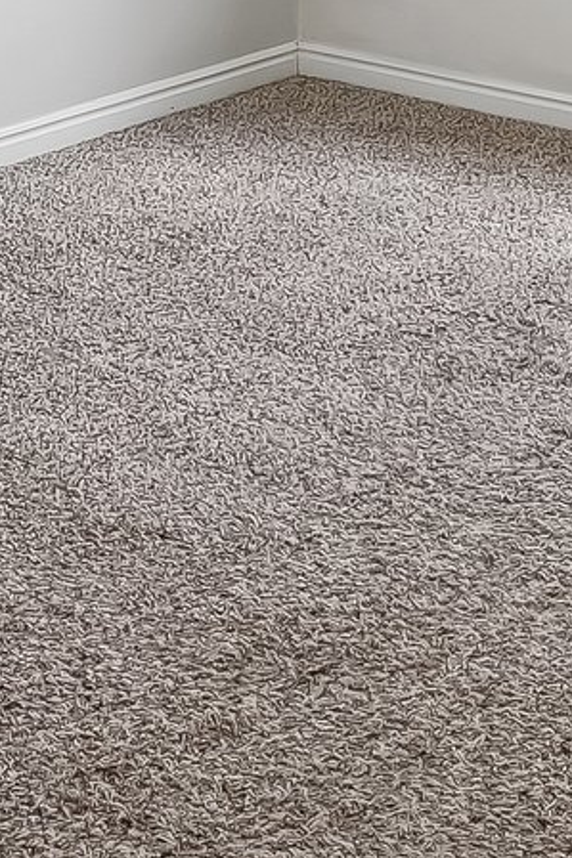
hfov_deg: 18.6
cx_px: 327
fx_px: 1741
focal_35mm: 73
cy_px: -419
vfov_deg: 22.7
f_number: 8
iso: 400
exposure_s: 1/30
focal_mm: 16
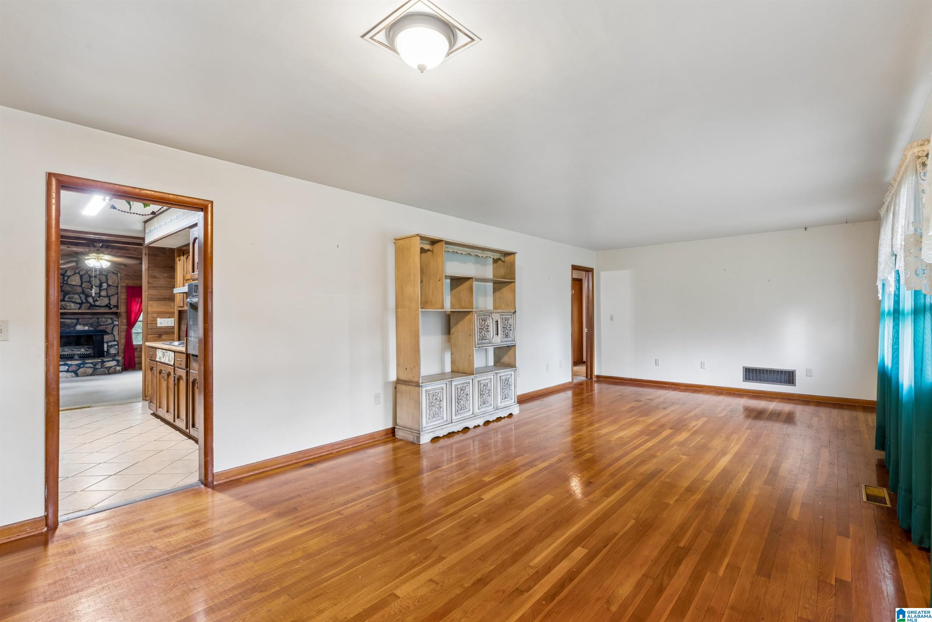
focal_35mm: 16
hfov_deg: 96.7
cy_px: 311
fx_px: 414
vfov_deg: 73.7
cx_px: 466
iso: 400
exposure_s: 1/1.25
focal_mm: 16
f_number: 13
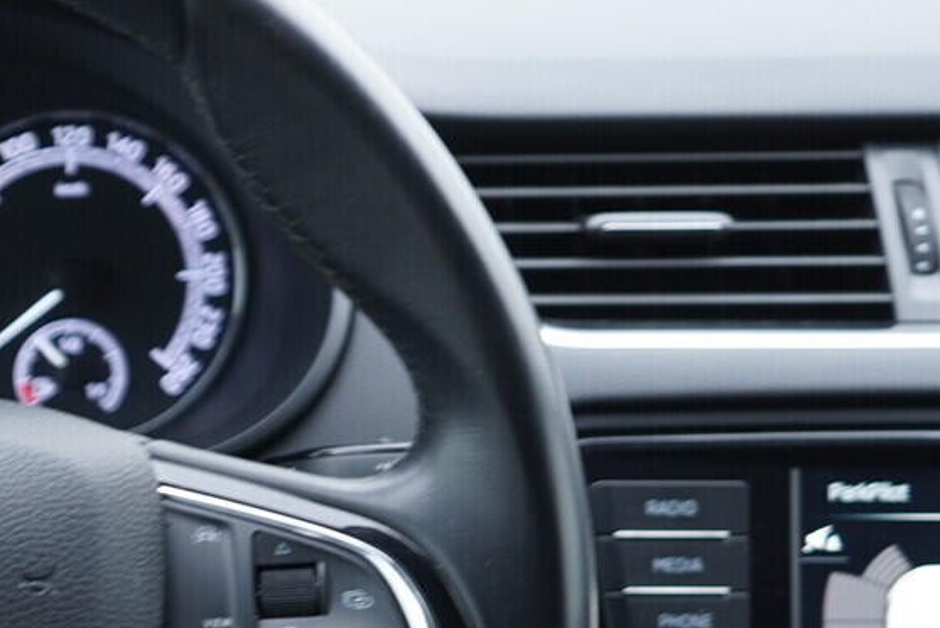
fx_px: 2429
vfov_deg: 14.5
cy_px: 596
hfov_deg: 20.5
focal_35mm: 93
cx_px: -191
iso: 320
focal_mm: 24
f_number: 2.8
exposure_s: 1/40
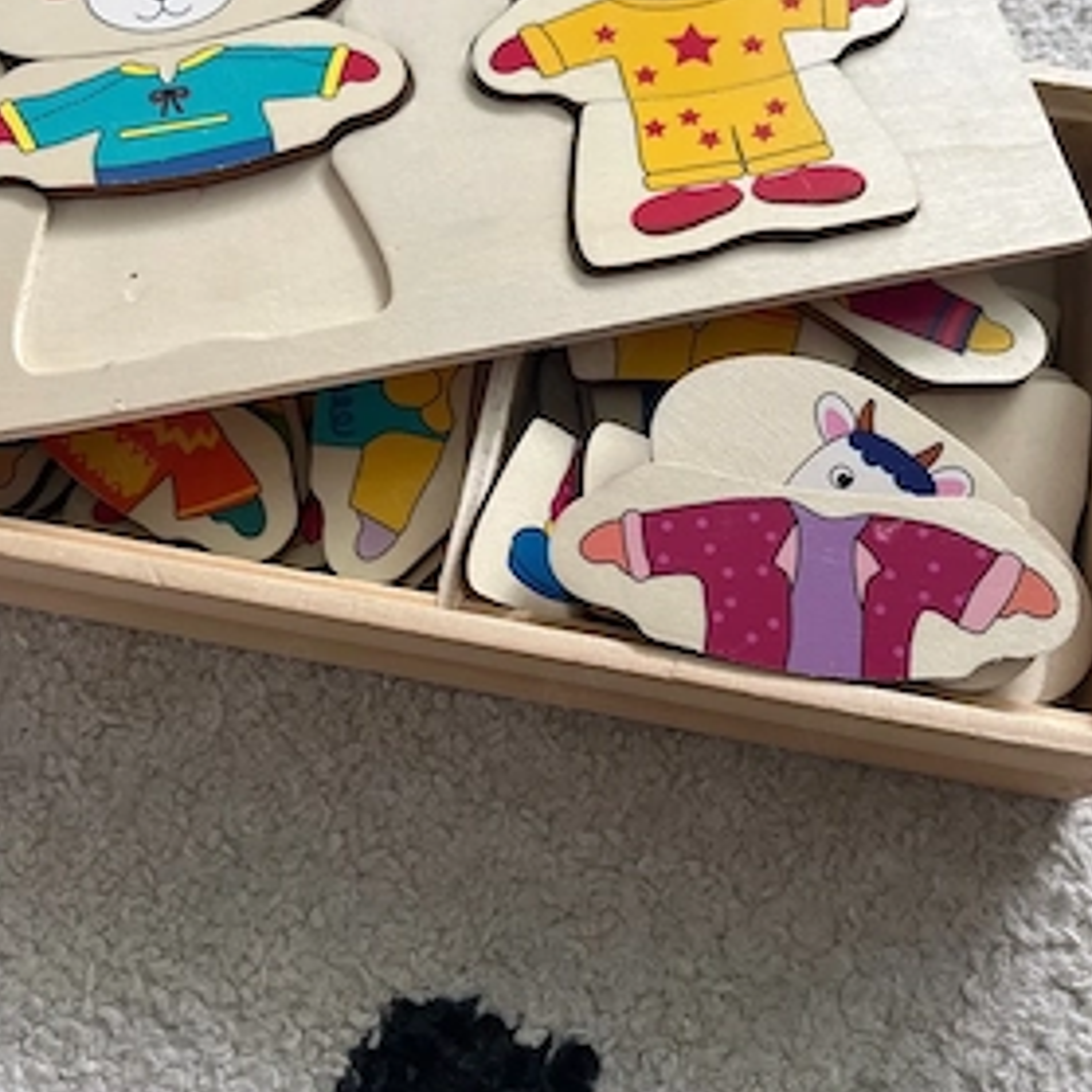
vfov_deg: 49.5
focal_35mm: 33
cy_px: 458
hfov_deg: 49.7
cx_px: 552
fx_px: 1178
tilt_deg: -67.9
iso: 250
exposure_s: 1/60
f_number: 1.6
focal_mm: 5.1
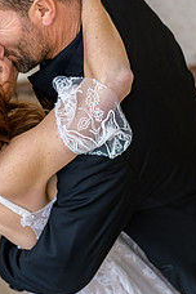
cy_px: 133
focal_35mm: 154
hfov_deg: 8.9
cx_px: 107
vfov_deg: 13.3
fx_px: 1258
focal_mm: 78
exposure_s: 1/2000
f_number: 2.8
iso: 400
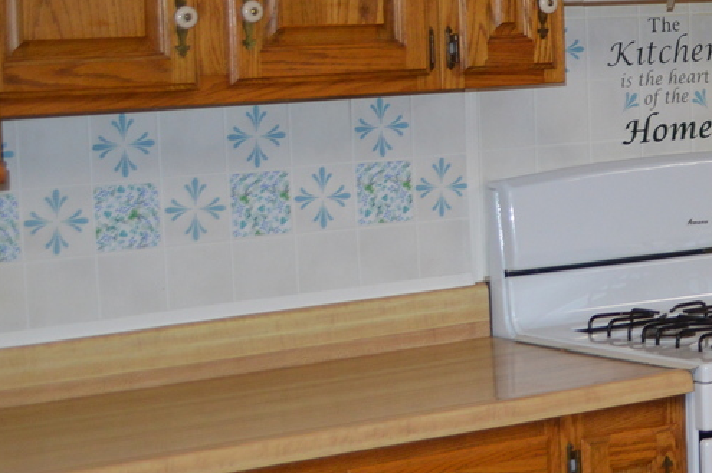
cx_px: 1149
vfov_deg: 11.6
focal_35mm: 118
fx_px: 2331
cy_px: 137
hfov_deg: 15.6
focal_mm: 24
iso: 400
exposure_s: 1/60
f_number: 4
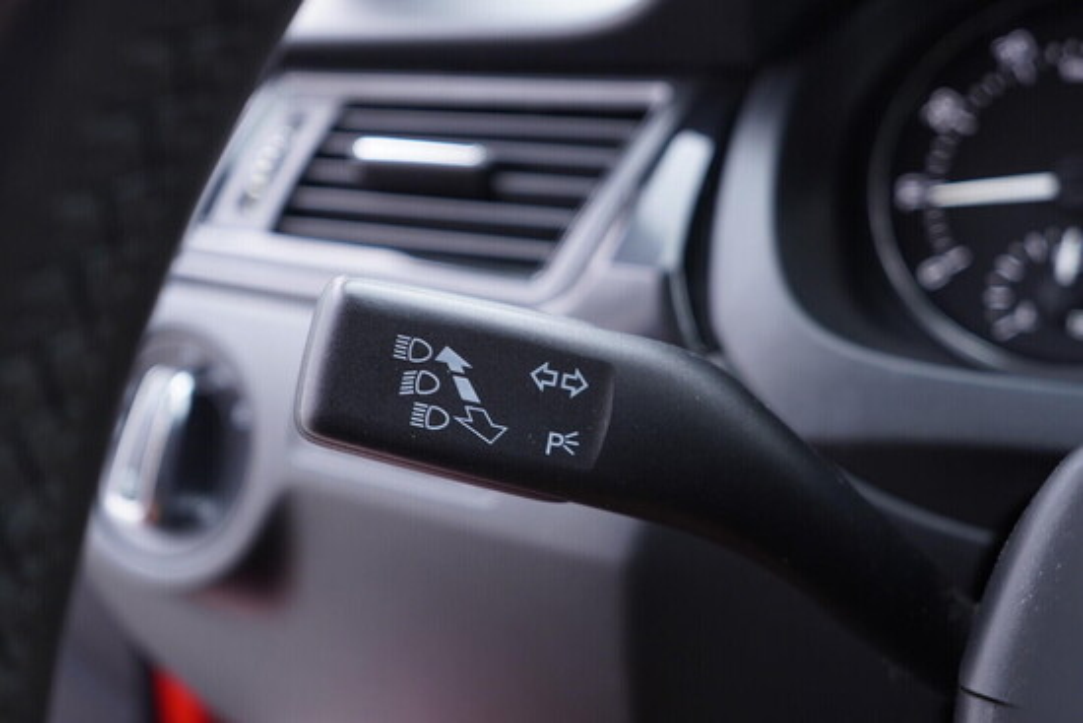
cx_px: 542
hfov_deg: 53.1
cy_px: 362
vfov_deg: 36.9
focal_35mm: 36
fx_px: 1083
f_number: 2.8
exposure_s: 1/40
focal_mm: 24
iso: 320
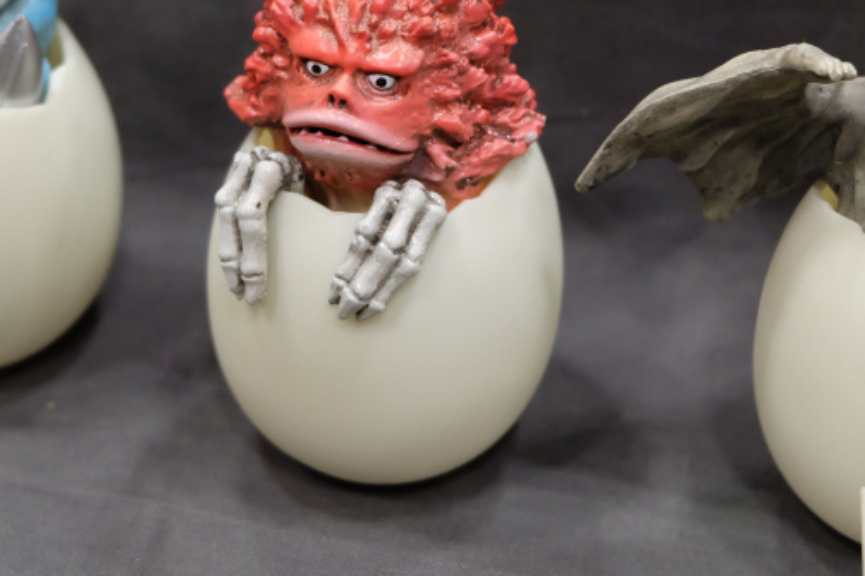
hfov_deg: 26.0
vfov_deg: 17.4
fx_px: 1873
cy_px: 161
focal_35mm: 78
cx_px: 416
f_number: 5
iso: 3200
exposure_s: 1/80
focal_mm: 32.5
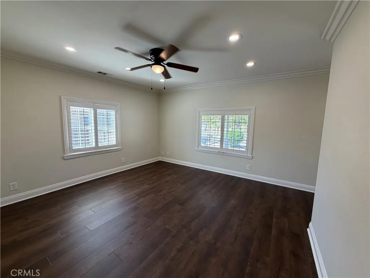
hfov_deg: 102.1
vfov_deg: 85.7
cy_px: 139
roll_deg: -0.9
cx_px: 185
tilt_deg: -5.6
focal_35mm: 14
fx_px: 150
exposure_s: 1/120
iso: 100
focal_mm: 2.22
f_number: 2.2
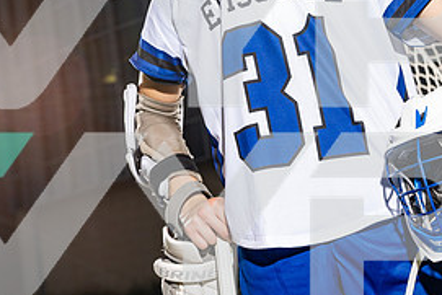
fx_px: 1339
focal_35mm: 109
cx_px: 284
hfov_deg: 18.7
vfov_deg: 12.5
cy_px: 22
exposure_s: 1/250
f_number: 4.5
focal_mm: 51
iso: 200
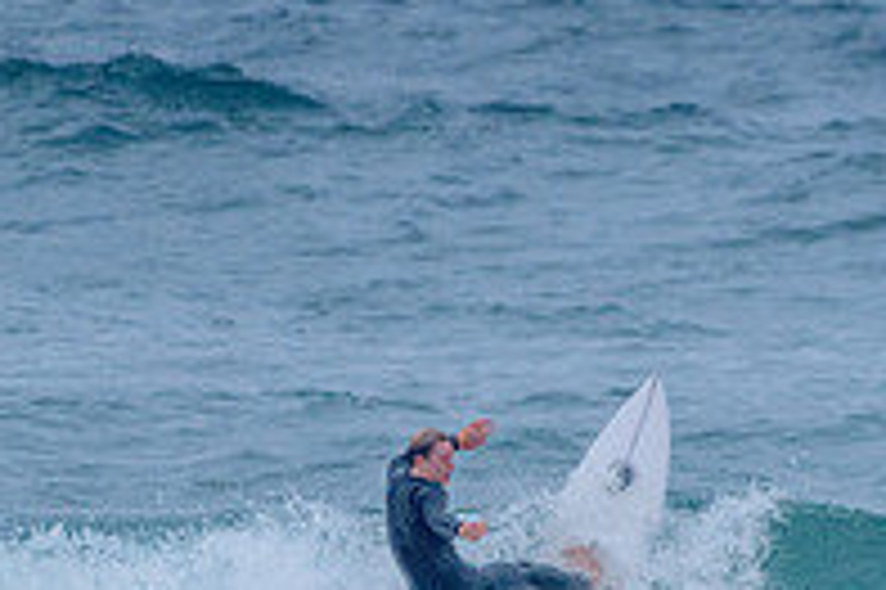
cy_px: 601
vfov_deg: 0.8
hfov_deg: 1.1
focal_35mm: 1806
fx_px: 44410
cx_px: 647
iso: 2200
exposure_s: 1/2000
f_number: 5.6
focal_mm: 500
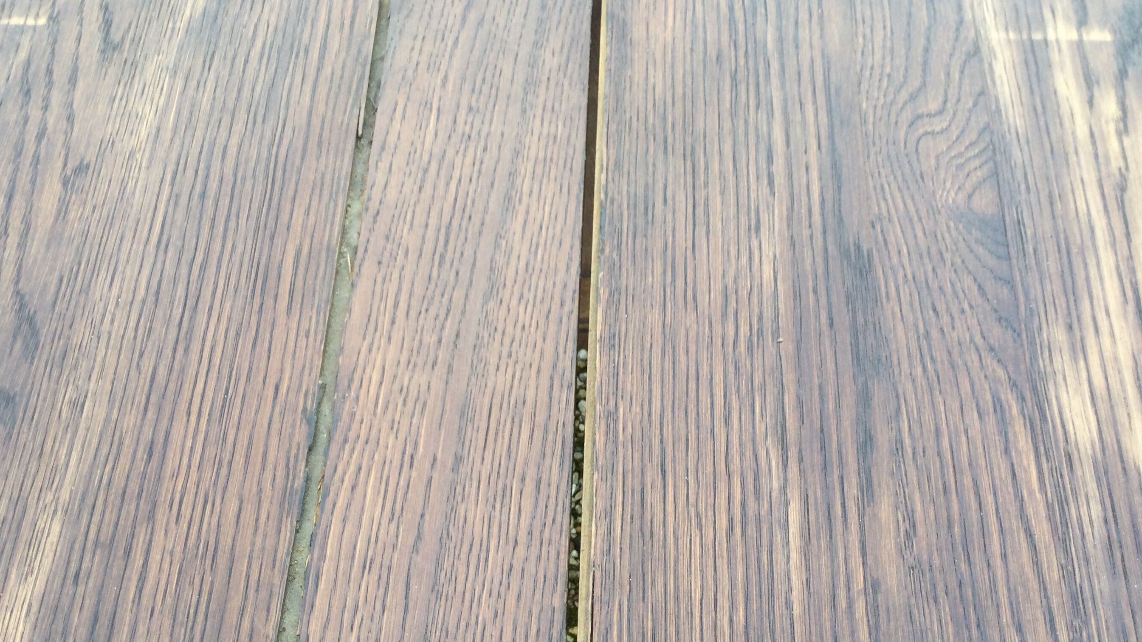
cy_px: 420
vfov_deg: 28.8
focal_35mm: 41
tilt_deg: -62.5
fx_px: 1241
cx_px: 566
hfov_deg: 49.4
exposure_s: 1/50
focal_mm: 3.3
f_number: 2.4
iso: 25
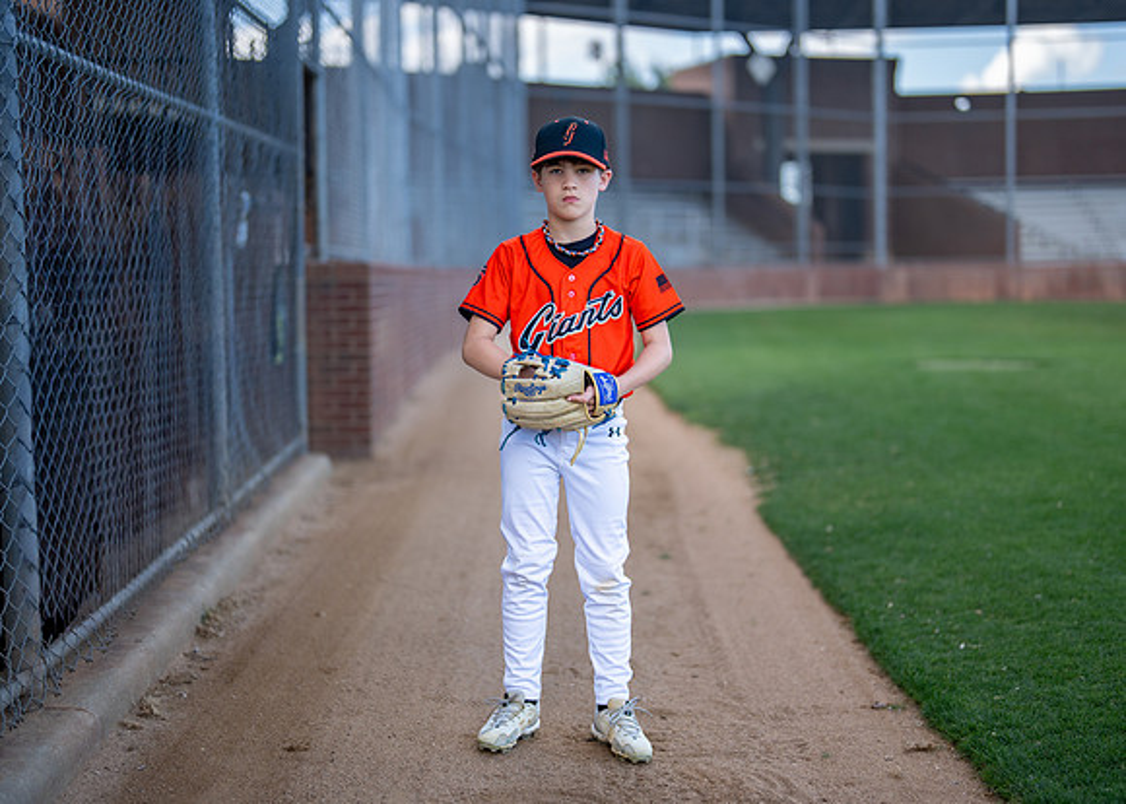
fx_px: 1793
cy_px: 418
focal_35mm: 56
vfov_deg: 25.3
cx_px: 562
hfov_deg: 34.9
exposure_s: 1/2000
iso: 125
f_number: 1.2
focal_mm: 50
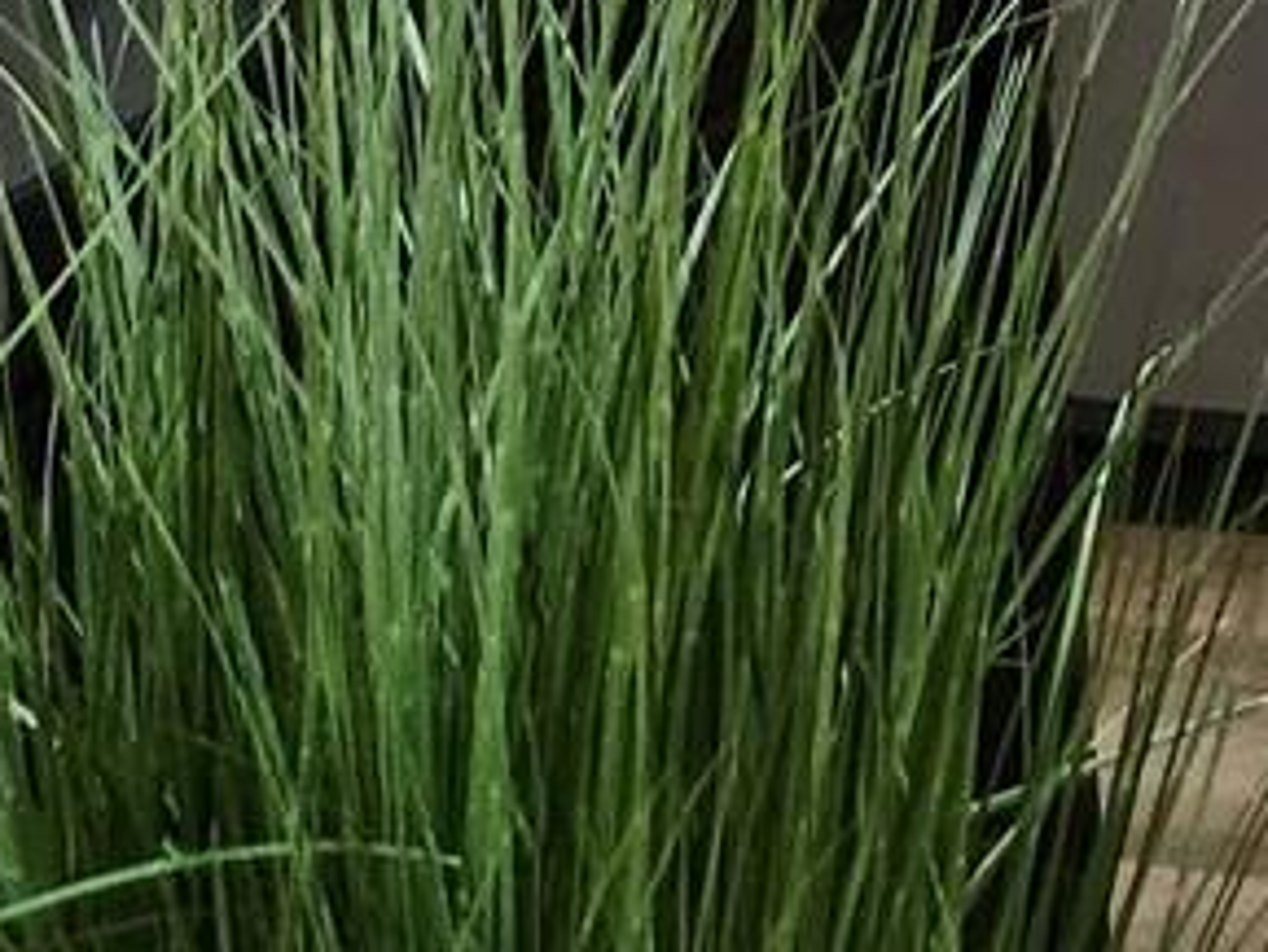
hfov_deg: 12.0
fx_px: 4874
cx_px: 3032
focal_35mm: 133
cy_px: -1189
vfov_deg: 10.0
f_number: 1.8
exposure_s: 1/120
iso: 800
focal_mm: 5
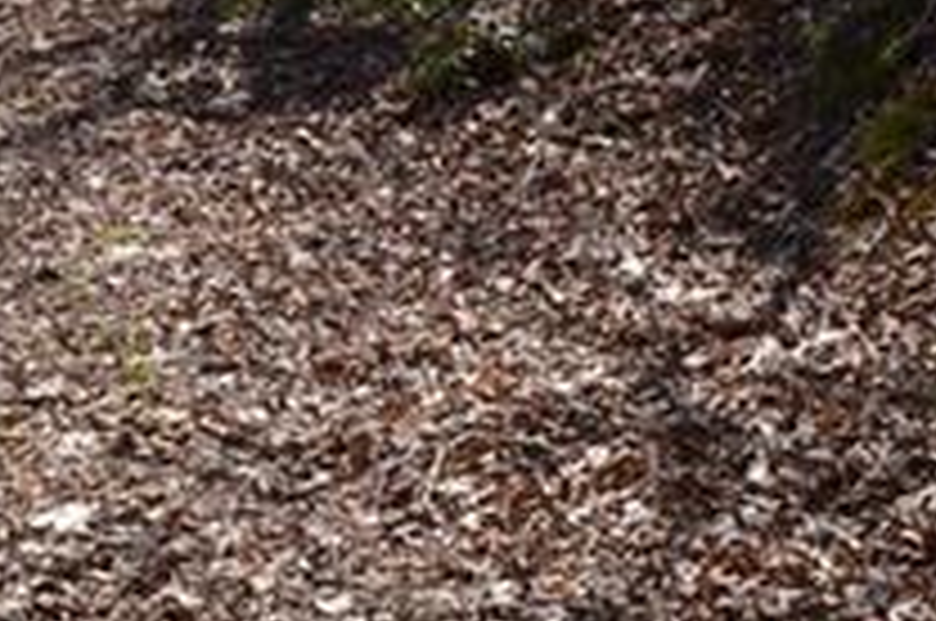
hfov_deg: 11.1
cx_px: -554
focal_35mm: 177
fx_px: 4595
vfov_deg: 7.6
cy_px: -182
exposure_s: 1/250
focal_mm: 24
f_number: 10
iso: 280
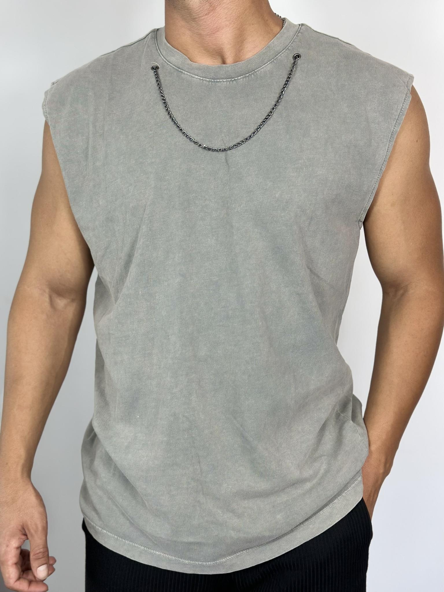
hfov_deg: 30.3
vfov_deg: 39.7
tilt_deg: -7.6
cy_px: 296
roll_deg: +0.0
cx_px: 222
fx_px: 821
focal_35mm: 48
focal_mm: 6.86
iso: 64
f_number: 1.78
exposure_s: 1/126
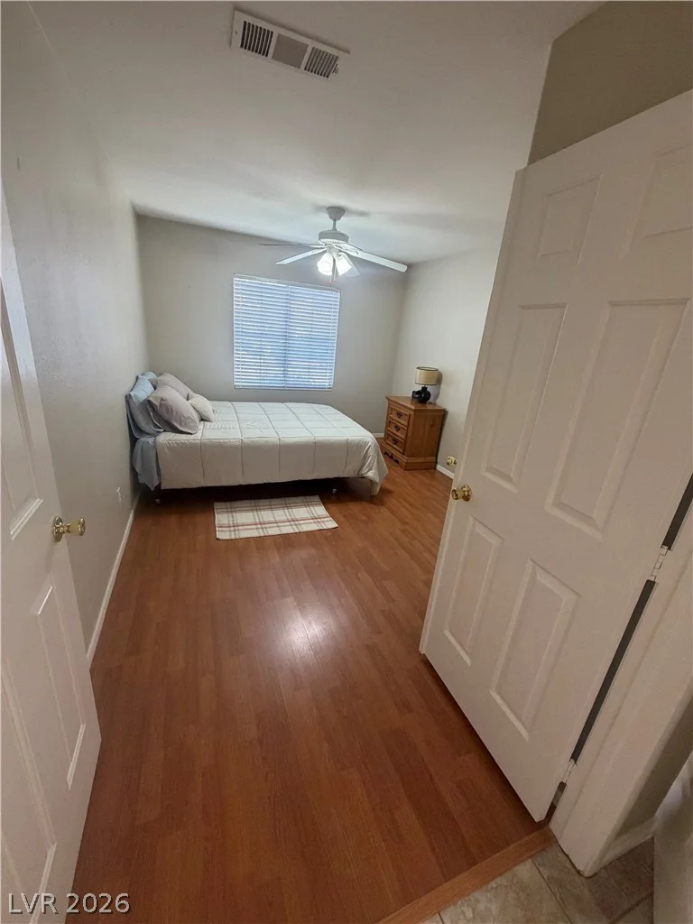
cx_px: 346
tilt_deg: -19.9
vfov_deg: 102.1
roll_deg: -6.3
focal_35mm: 14
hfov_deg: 85.7
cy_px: 462
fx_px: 374
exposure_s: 1/60
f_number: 2.2
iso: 250
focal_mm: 2.22
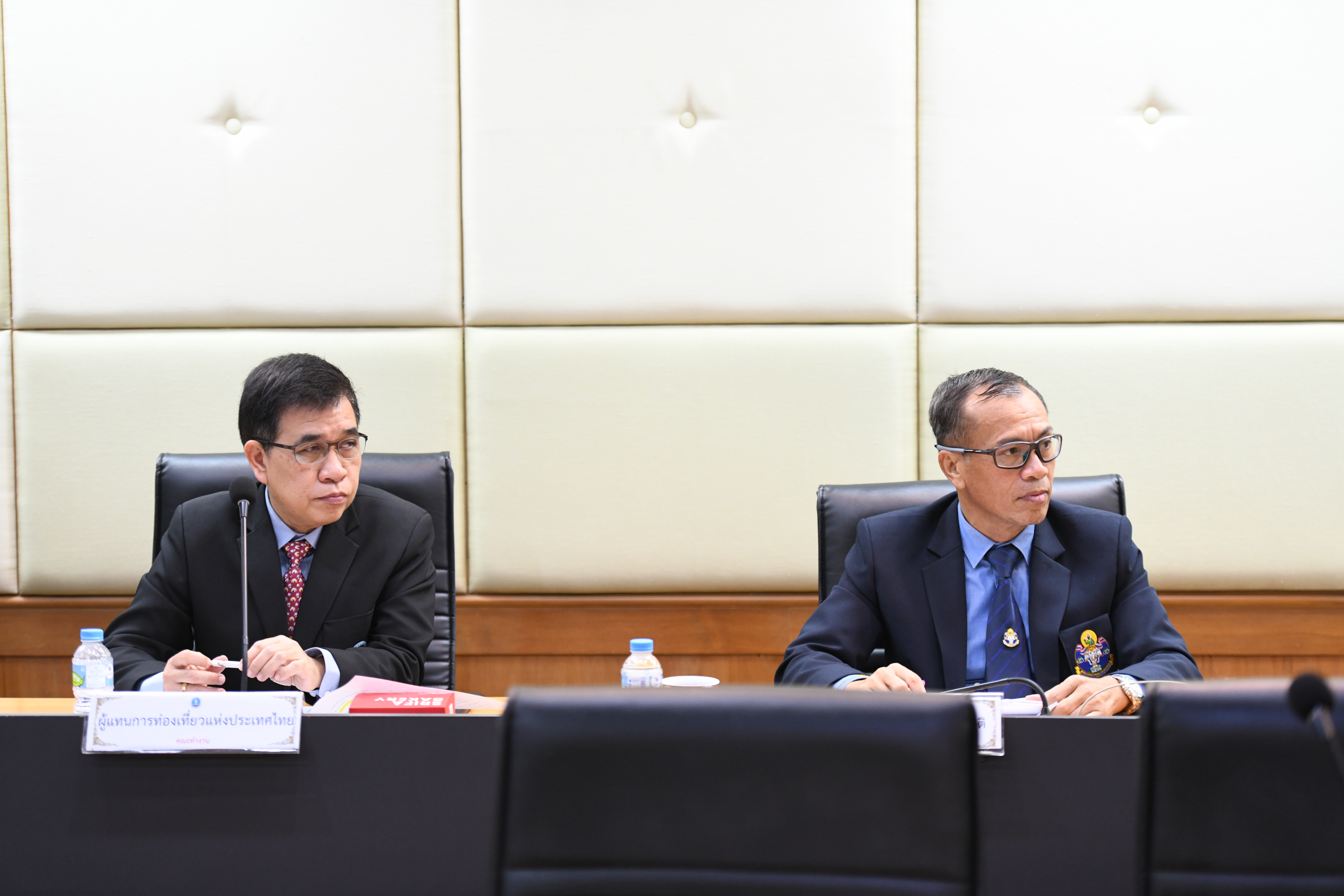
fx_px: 3546
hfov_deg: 21.5
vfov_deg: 14.4
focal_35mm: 95
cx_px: 672
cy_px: 448
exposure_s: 1/125
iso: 1600
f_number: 2.8
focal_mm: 95
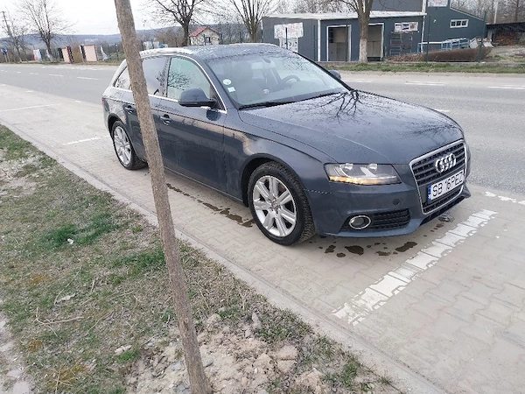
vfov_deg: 53.1
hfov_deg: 67.3
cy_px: 197
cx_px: 262
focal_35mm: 26
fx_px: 394
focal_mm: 4
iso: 25
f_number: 1.8
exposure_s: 1/109
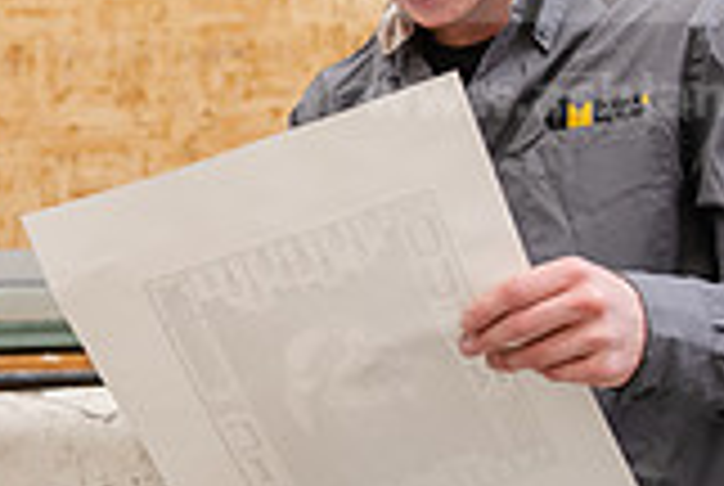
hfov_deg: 17.6
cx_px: 157
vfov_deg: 12.0
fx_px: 2317
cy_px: 191
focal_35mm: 115
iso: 800
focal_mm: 32
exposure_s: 1/200
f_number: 3.5
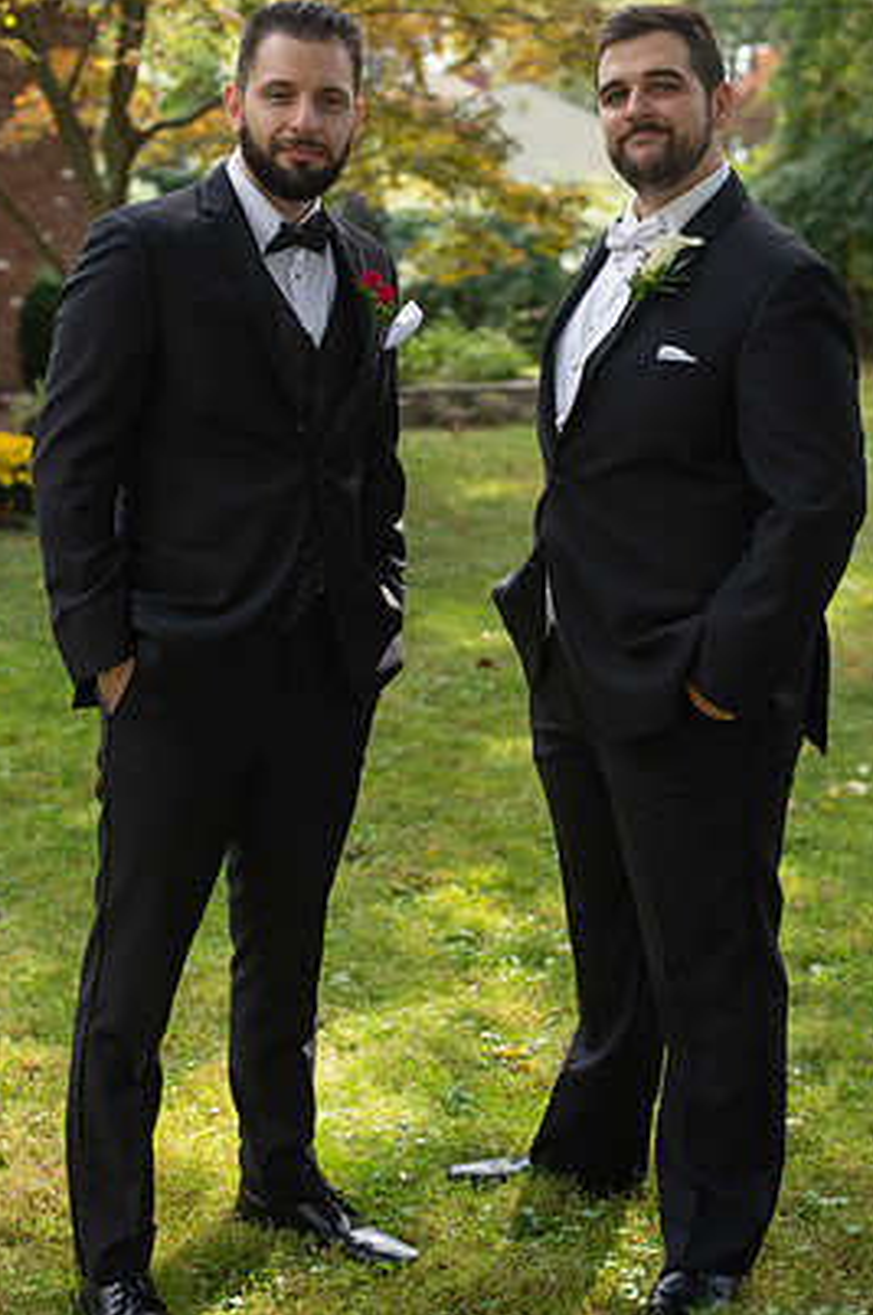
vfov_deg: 35.7
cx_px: 446
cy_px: 618
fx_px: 2042
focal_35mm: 56
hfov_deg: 24.1
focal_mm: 50
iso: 400
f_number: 3.2
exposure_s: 1/1250
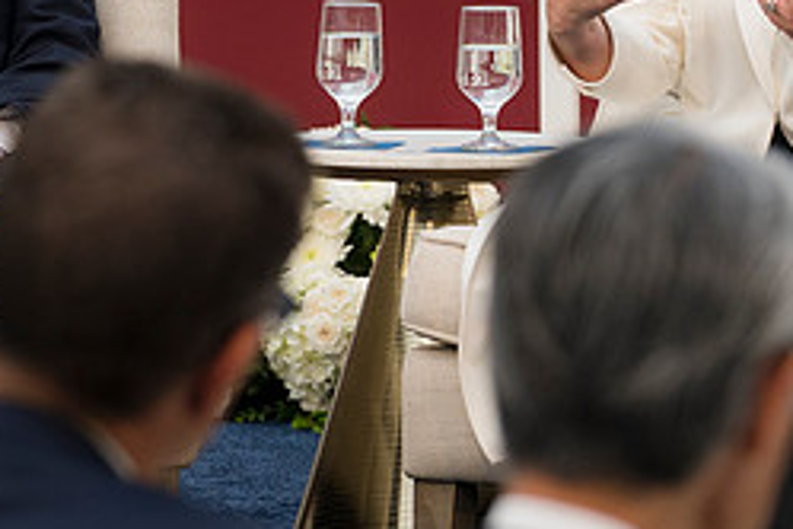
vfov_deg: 3.4
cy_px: -64
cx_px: 366
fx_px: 8921
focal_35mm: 405
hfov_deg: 5.1
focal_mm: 116
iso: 200
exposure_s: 1/160
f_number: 4
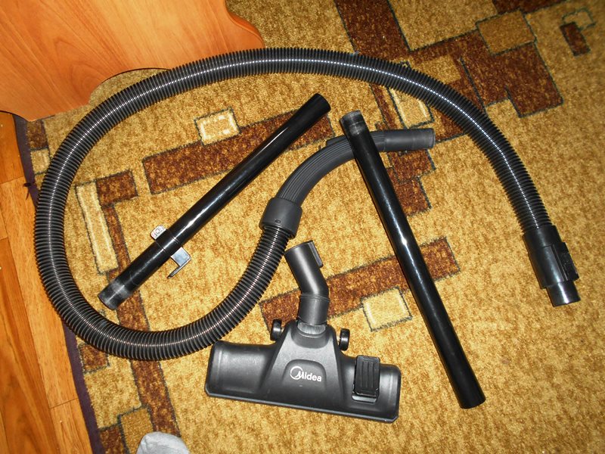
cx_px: 302
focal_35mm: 26
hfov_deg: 67.3
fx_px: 454
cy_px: 227
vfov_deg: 53.1
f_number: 3.2
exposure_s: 1/25
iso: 200
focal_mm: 4.6
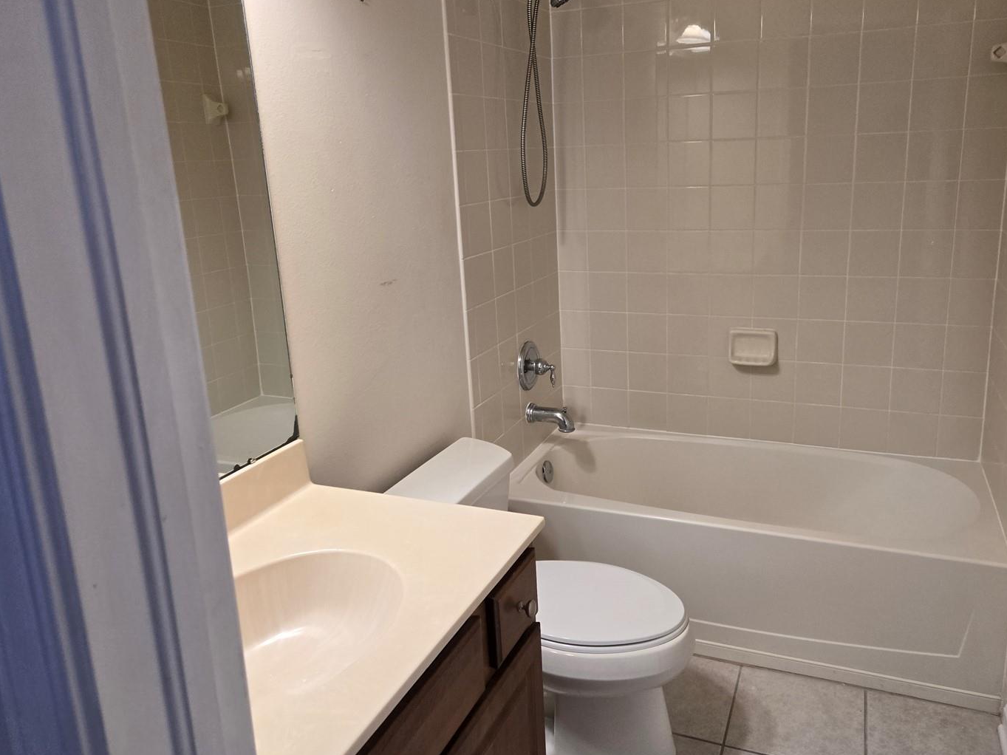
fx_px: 785
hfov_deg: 65.1
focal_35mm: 27
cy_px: 332
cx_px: 566
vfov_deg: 51.2
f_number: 1.8
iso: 125
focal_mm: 5.4
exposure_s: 1/120
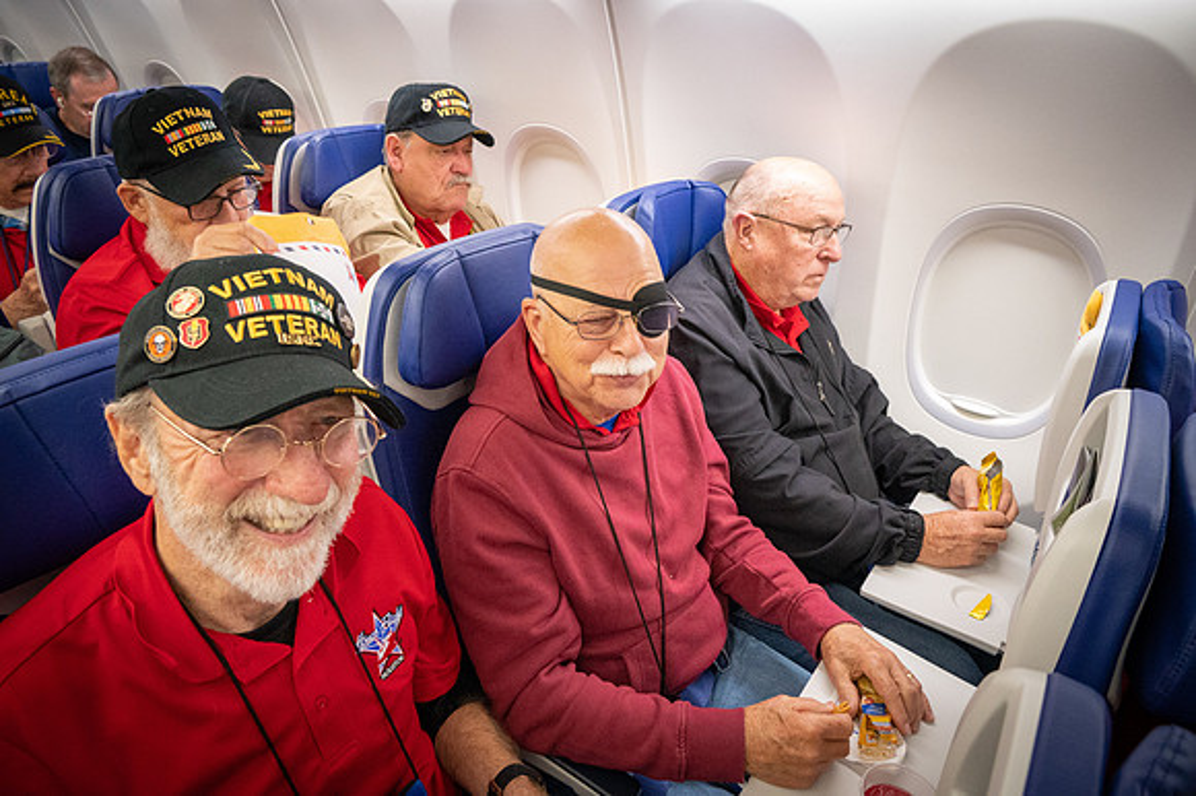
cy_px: 398
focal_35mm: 24
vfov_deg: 53.1
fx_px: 797
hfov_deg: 73.8
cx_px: 598
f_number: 6.3
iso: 10000
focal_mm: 24
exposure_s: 1/60
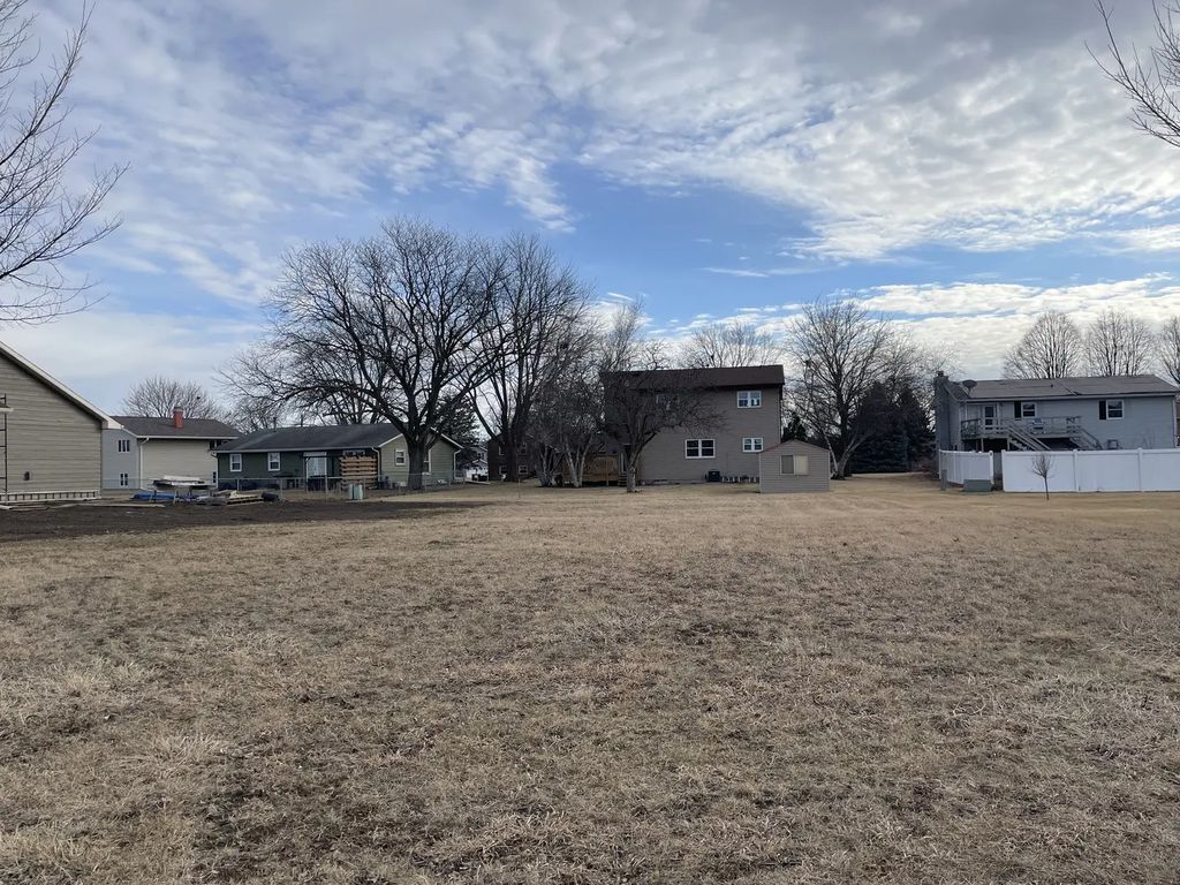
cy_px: 442
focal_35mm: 26
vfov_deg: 53.1
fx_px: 886
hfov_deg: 67.3
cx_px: 590
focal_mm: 4.2
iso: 32
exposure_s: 1/3731
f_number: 1.6
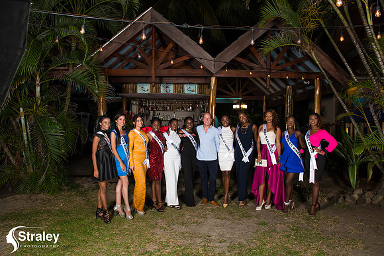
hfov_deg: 73.7
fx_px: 256
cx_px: 192
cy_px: 128
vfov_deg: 53.2
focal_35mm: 24
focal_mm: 24
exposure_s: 1/80
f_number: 5.6
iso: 500
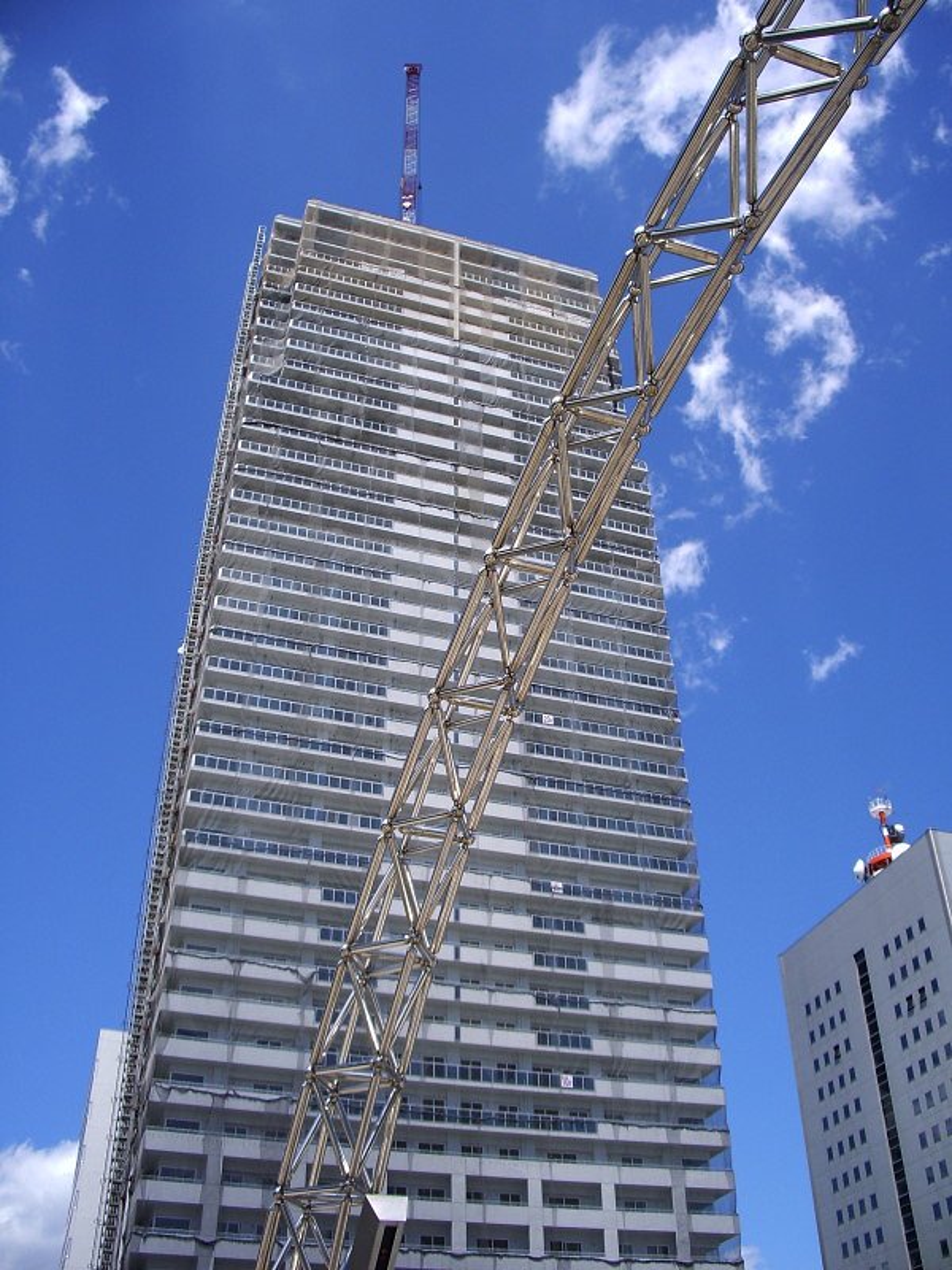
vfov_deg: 52.6
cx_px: 476
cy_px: 635
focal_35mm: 35
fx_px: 1283
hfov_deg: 40.7
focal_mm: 5.8
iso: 80
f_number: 4.3
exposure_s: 1/400
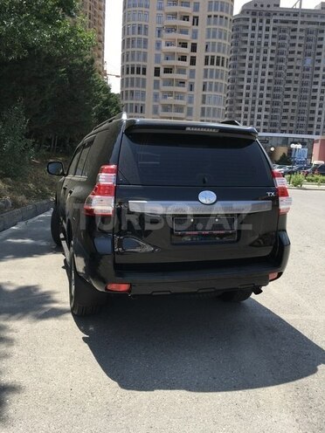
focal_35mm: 29
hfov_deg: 48.2
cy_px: 216
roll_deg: -2.0
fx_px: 363
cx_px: 162
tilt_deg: -10.1
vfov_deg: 61.7
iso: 25
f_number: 2.2
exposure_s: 1/769
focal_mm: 4.15
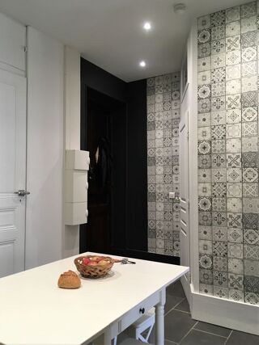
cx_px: 130
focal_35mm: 29
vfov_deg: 61.7
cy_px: 172
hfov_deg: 48.2
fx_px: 289
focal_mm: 4.15
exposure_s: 1/33
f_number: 2.2
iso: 100
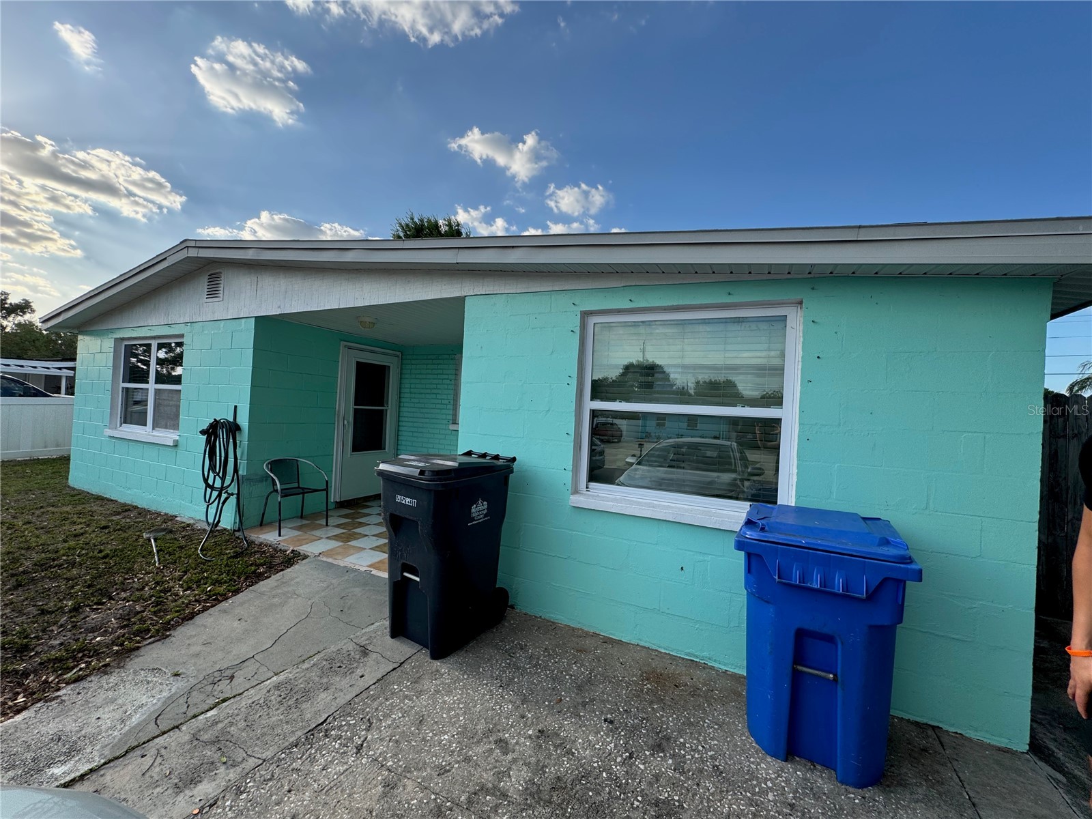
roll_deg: -2.9
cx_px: 546
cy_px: 410
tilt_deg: +0.5
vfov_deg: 85.7
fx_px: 442
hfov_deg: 102.1
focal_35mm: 14
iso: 40
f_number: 2.2
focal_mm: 2.22
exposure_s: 1/485
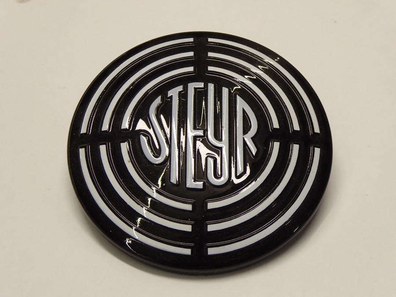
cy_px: 148
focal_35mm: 98
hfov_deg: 20.0
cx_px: 198
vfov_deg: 15.1
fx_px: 1121
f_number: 4.9
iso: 400
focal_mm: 16.1
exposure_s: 1/40
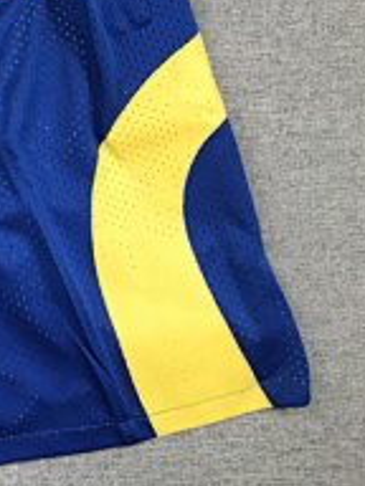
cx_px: -241
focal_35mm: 73
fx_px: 1026
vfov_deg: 26.2
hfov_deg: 17.3
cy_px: 92
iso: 40
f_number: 1.8
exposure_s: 1/100
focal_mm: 3.99
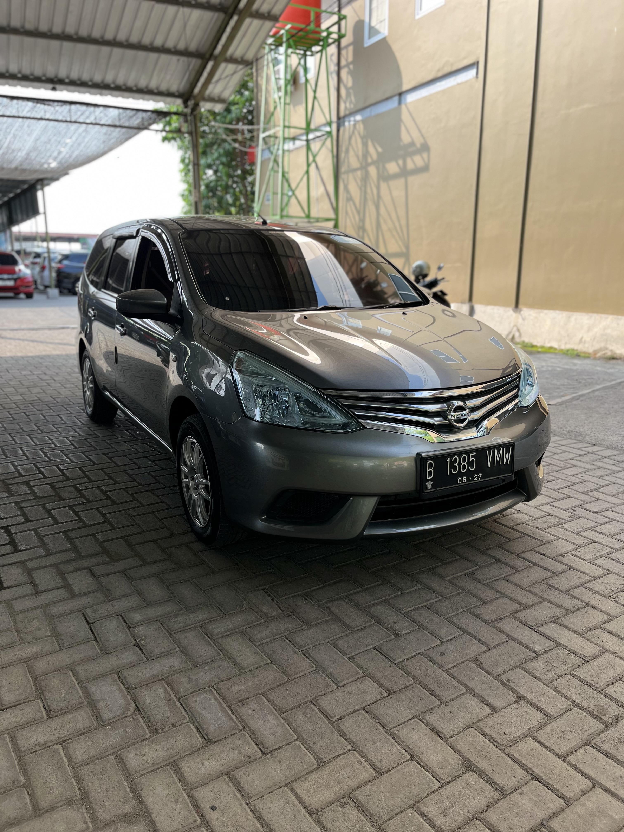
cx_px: 312
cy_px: 416
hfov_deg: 53.1
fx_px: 625
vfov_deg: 67.3
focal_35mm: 26
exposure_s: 1/401
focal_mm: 5.1
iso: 50
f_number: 1.6
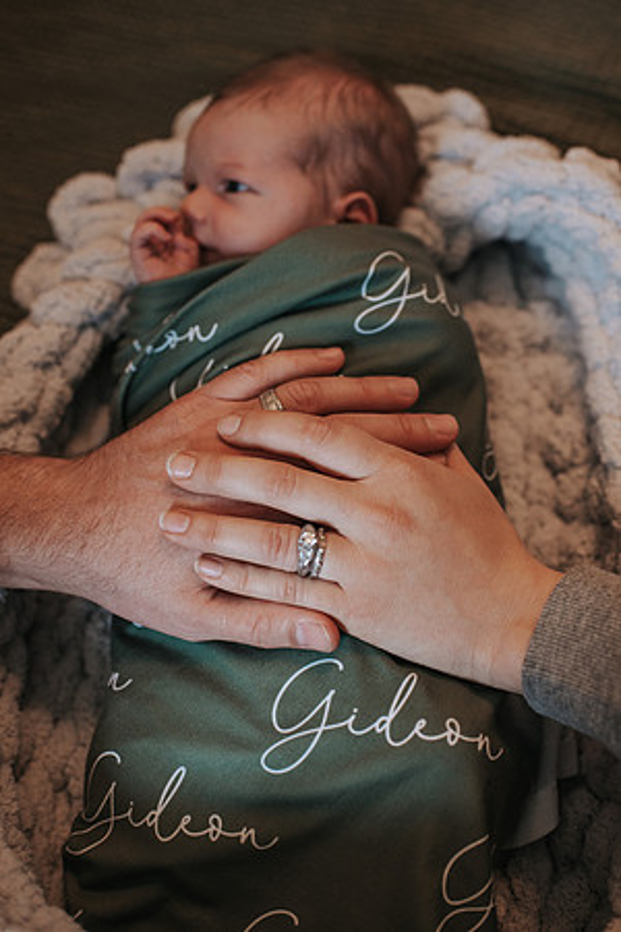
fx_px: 906
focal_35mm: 35
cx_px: 310
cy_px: 466
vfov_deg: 54.4
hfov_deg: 37.9
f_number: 2.8
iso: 1000
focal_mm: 35
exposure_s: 1/250
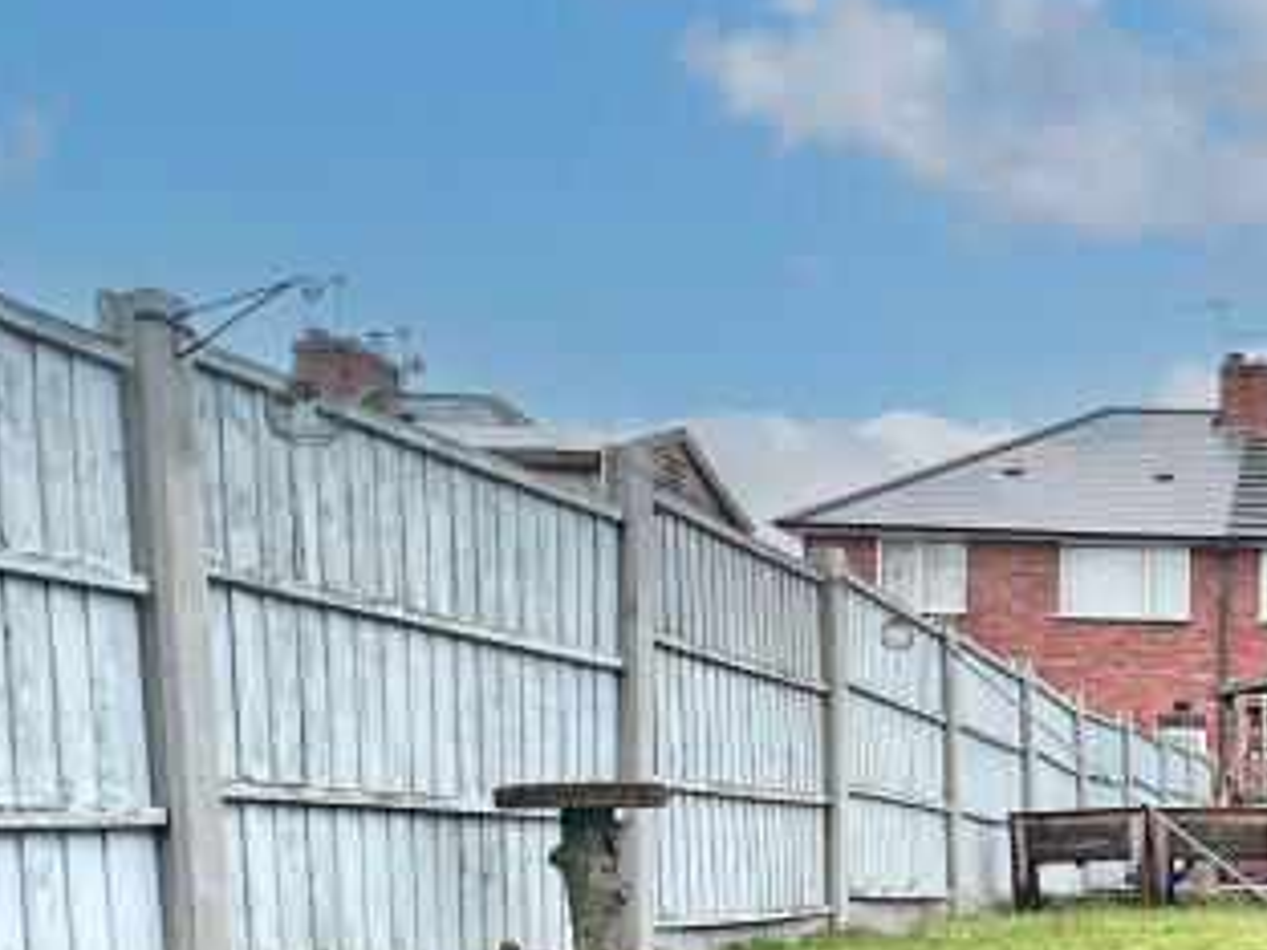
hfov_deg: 33.4
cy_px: 873
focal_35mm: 46
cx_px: 1531
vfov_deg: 30.0
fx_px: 1684
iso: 40
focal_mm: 2.22
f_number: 2.2
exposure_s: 1/332
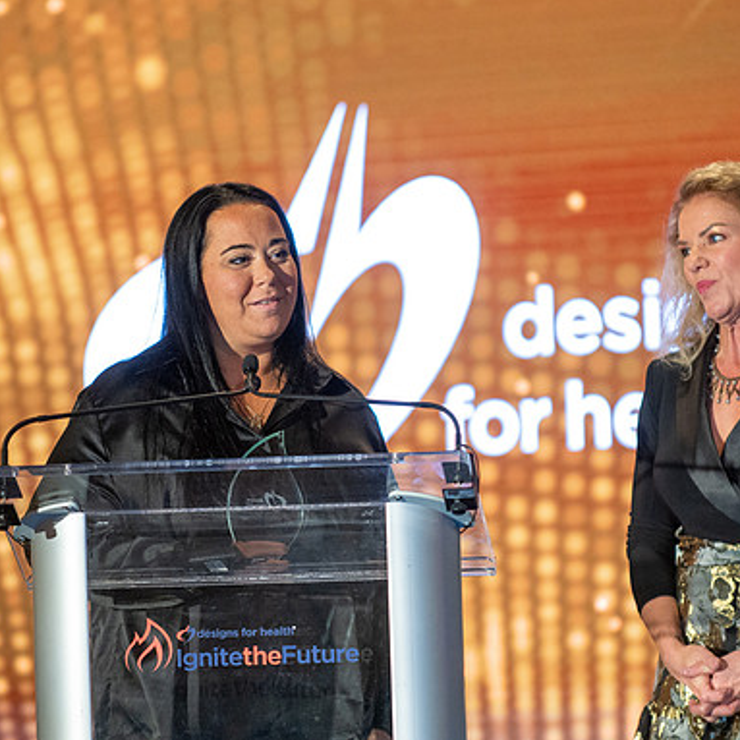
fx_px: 6651
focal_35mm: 275
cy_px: 322
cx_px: 433
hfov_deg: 6.4
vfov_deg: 6.4
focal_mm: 190
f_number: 2.8
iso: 3200
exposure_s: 1/250
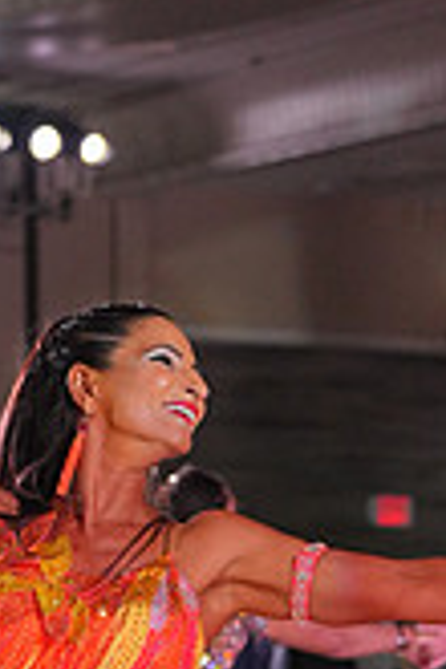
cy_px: 953
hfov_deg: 5.6
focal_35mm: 246
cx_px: 213
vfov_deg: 8.2
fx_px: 4571
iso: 2000
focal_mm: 70
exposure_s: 1/500
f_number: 4
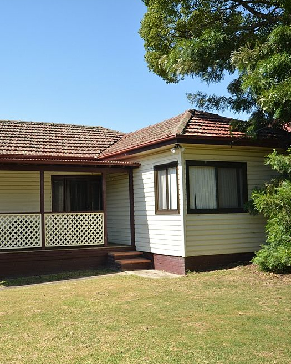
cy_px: 188
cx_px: 63
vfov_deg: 75.0
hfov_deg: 58.8
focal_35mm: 22
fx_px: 237
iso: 220
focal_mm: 10
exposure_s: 1/60
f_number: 4
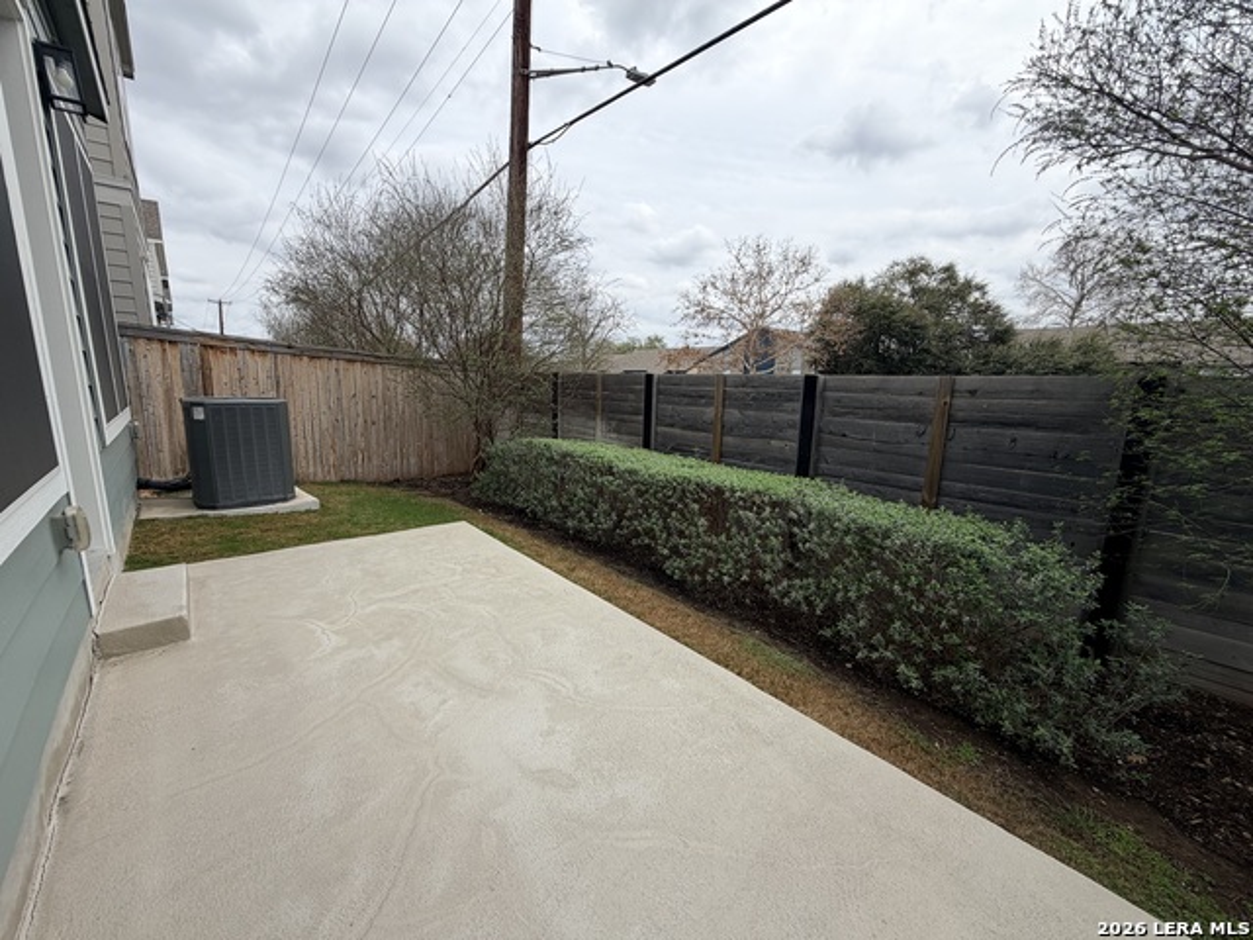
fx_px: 507
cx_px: 626
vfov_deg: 85.7
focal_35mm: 14
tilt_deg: -10.2
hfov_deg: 102.1
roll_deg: -0.5
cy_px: 470
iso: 20
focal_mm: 2.22
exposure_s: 1/809
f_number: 2.2
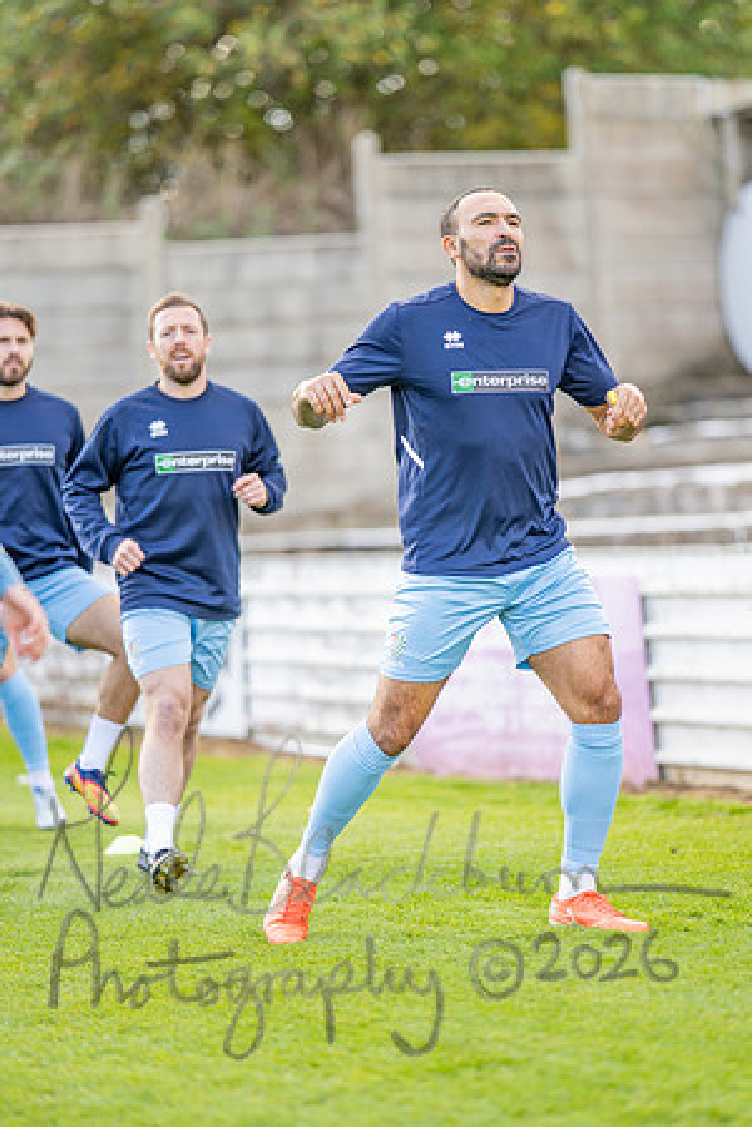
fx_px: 4230
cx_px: 376
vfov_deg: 15.2
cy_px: 564
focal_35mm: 135
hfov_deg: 10.2
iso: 640
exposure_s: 1/2000
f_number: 1.8
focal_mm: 135
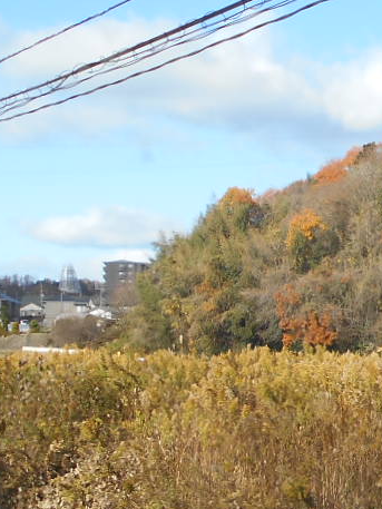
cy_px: 391
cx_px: 519
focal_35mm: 91
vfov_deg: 21.3
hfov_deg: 15.4
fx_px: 1338
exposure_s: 1/640
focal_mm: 4.6
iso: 80
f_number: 3.2
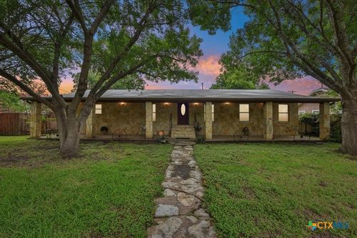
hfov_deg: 104.3
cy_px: 119
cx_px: 178
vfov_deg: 81.2
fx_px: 139
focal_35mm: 14
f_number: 8
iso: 100
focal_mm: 14
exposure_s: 1/40
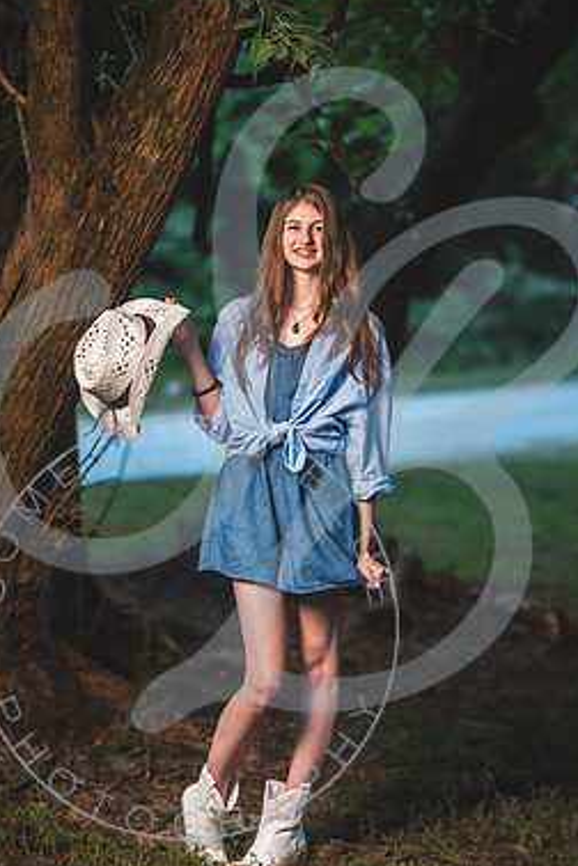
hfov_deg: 12.1
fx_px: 2721
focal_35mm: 113
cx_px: 289
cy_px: 454
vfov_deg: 18.1
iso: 500
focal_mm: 95
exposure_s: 1/500
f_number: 2.8
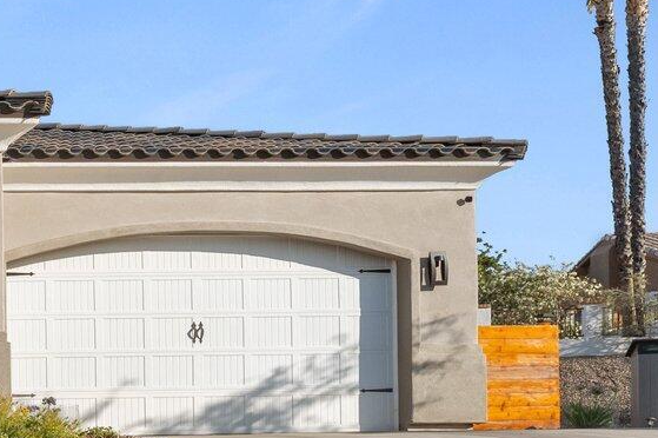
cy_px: 391
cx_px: -373
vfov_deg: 20.2
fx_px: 1206
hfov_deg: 23.3
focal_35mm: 66
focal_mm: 18
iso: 400
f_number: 8
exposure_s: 1/1250
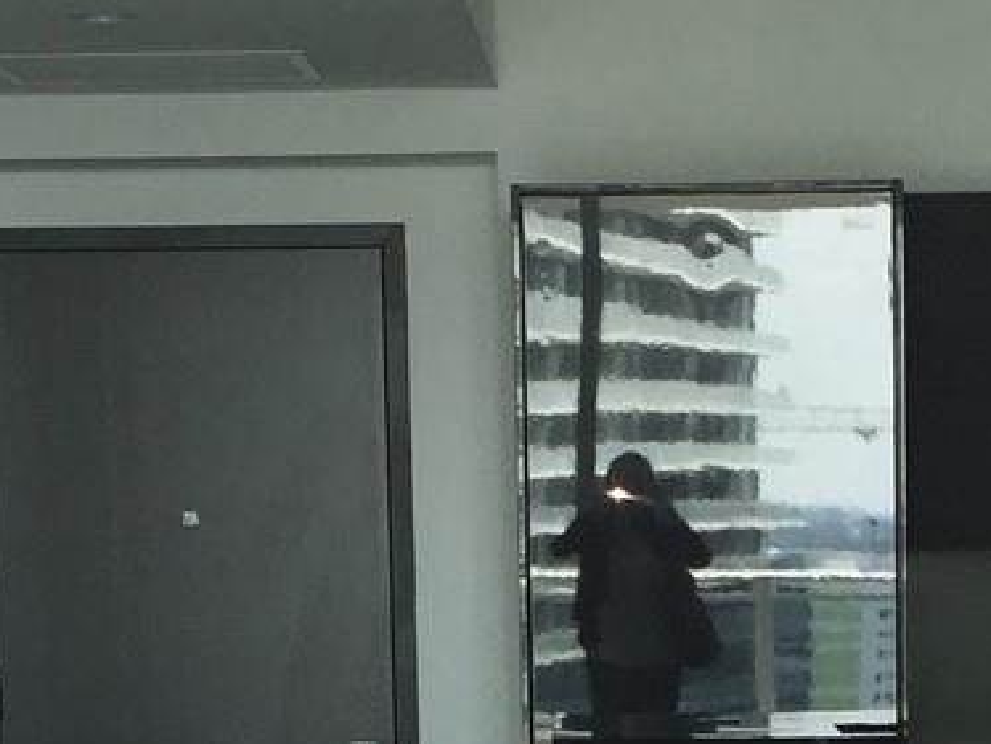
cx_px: 710
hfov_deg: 15.8
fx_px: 3552
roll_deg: +0.8
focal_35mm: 124
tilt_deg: -6.8
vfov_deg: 11.7
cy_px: 932
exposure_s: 1/120
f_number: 2.2
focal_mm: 4.15
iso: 50
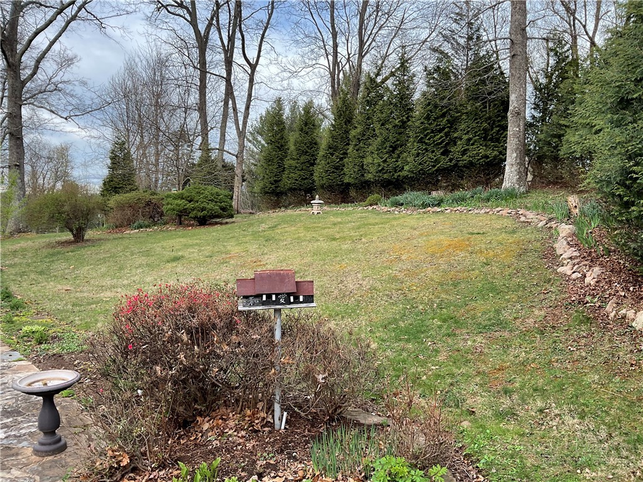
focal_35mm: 29
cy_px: 241
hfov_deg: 61.7
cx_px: 322
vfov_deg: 48.2
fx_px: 539
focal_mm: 3
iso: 16
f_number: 1.8
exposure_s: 1/170
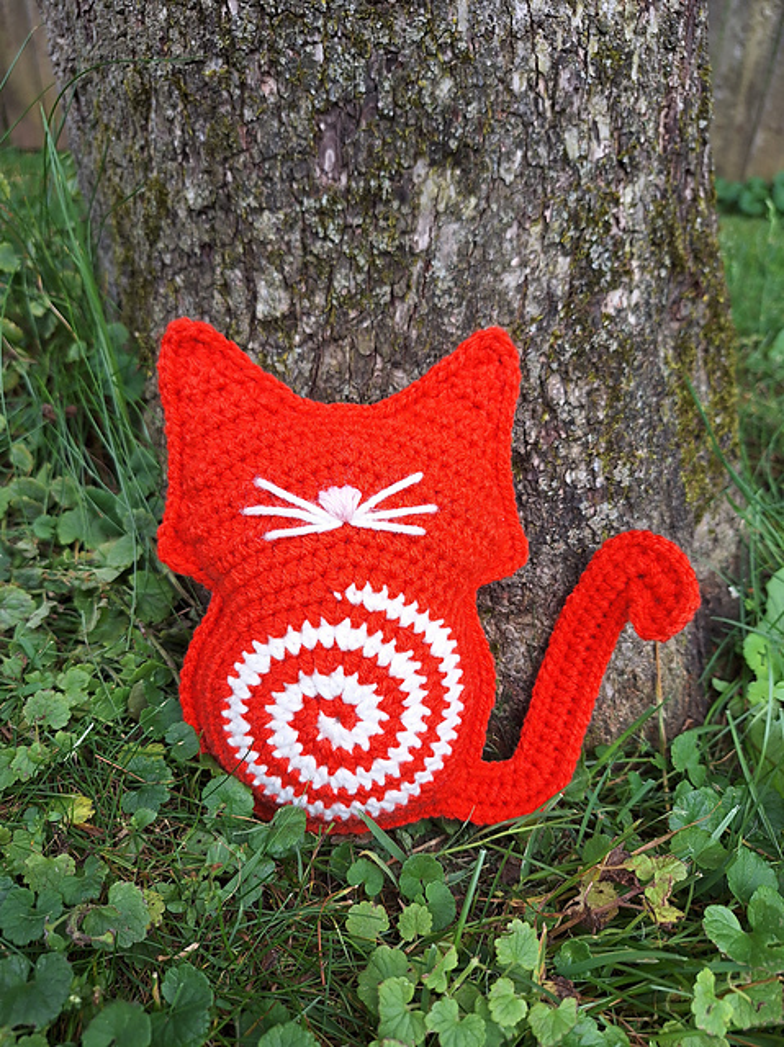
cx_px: 392
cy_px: 524
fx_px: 695
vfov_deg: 74.0
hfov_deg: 58.8
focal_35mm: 23
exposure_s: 1/502
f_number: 1.8
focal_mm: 5.54
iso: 40
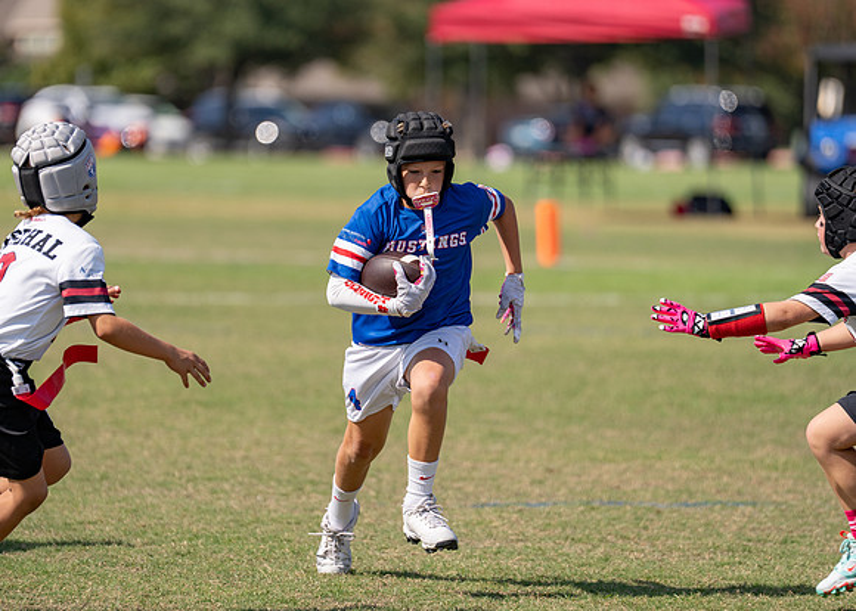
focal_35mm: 297
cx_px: 344
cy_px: 272
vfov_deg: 4.8
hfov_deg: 6.8
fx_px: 7216
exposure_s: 1/2000
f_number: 2.8
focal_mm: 200
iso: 100
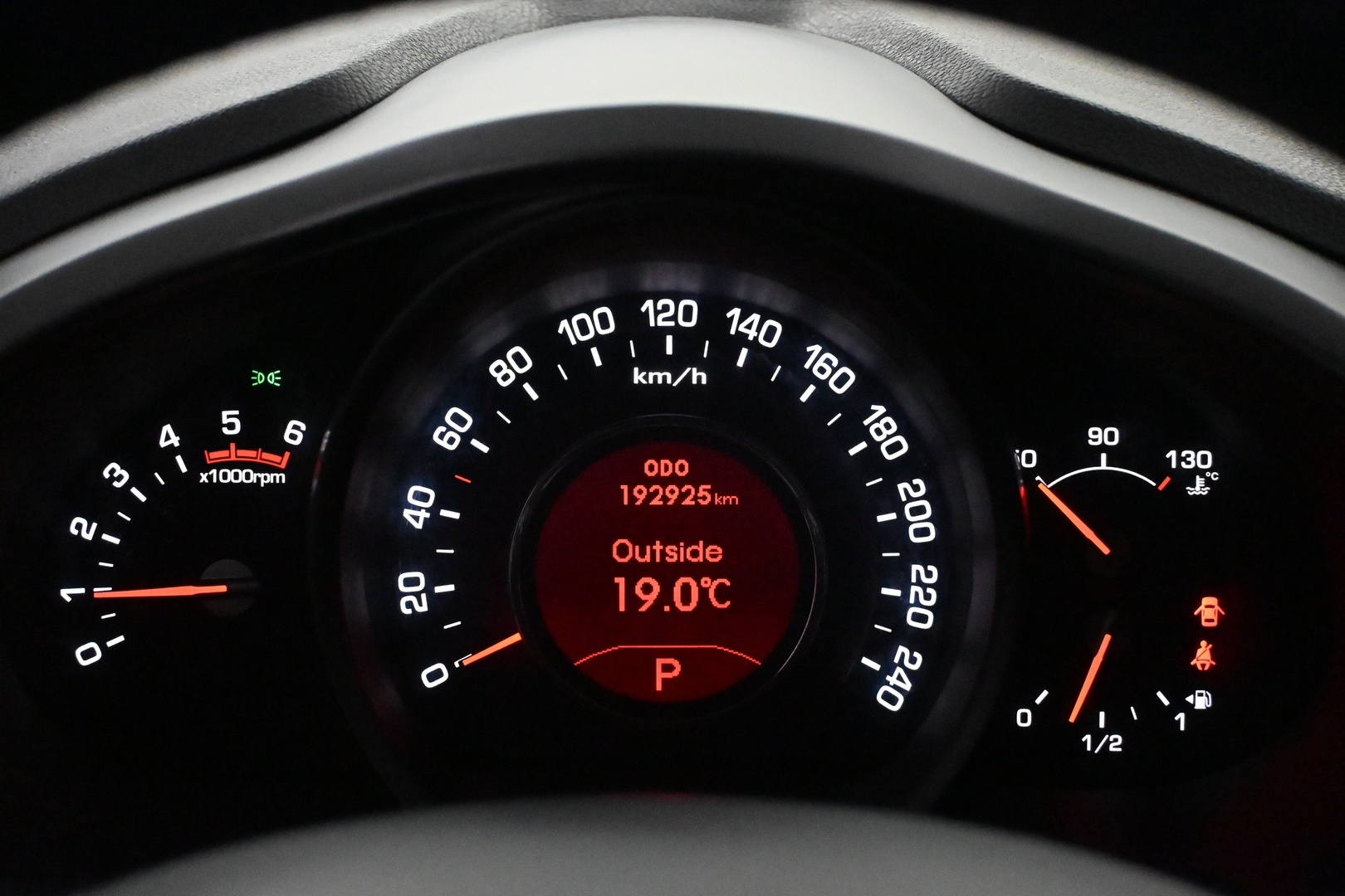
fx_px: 2073
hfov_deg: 35.9
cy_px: 448
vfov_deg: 24.4
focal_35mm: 56
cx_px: 672
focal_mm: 37
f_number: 5.3
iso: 12800
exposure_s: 1/250
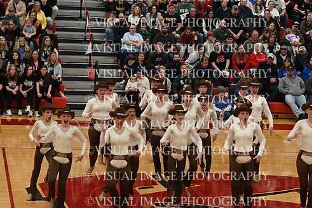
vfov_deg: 11.1
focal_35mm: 124
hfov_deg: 16.5
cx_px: 177
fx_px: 1075
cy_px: 112
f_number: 4
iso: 3200
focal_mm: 70
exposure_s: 1/400
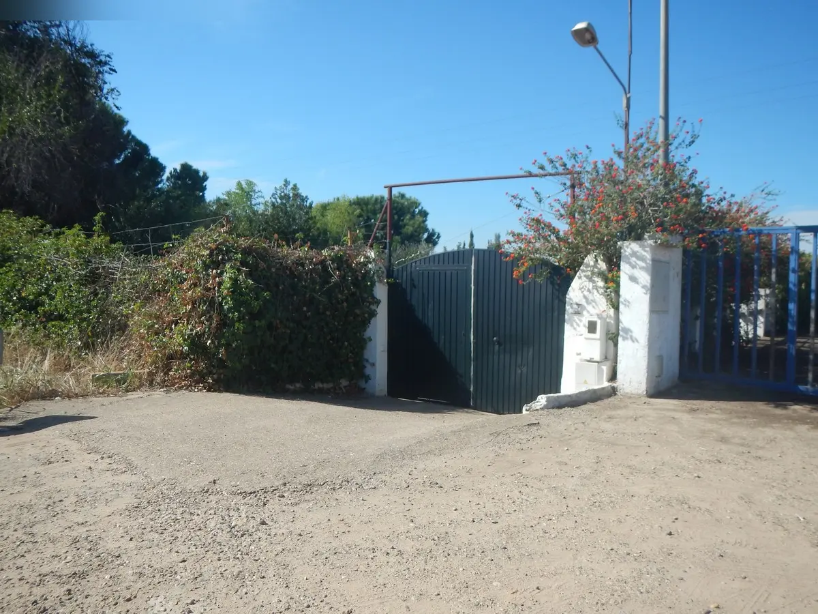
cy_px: 307
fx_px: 662
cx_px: 409
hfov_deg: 63.4
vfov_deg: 49.7
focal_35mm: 28
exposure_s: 1/800
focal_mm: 5
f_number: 3.9
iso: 125
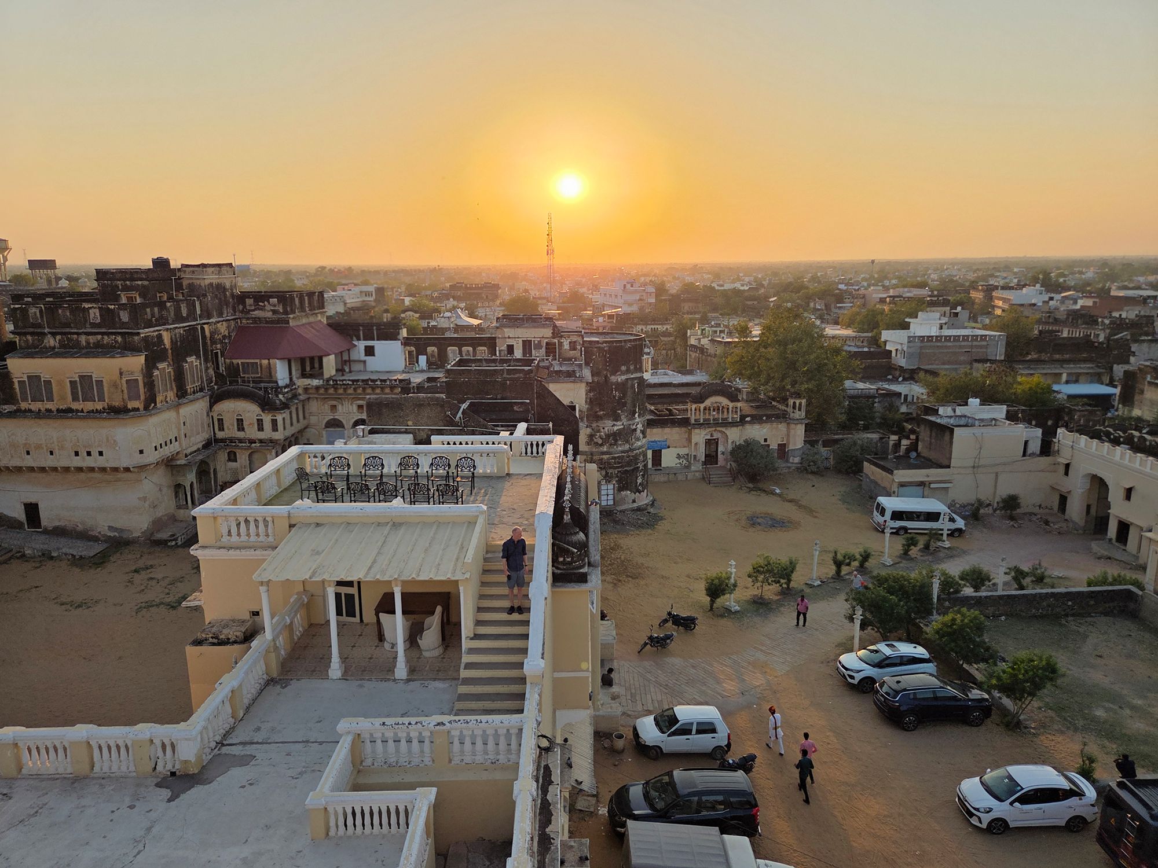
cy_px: 434
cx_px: 579
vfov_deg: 58.9
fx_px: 769
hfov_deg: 73.9
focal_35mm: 23
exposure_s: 1/4064
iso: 80
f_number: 1.8
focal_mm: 5.4
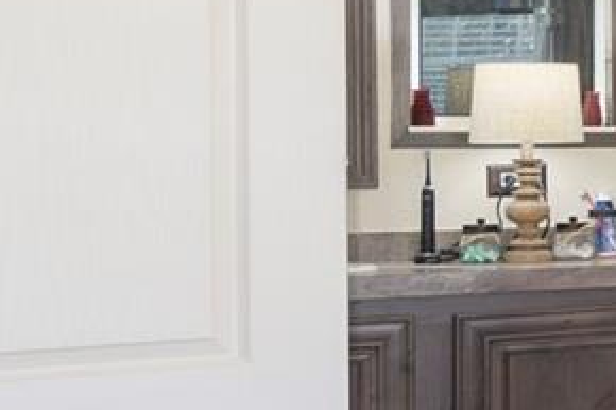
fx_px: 1932
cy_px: 132
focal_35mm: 113
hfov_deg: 11.2
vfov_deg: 12.1
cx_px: 1852
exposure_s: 1/2
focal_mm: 16
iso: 100
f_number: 7.1
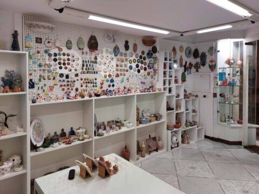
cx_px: 130
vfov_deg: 56.8
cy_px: 97
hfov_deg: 71.6
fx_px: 180
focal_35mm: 24
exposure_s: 1/50
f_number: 1.8
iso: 50
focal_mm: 5.23
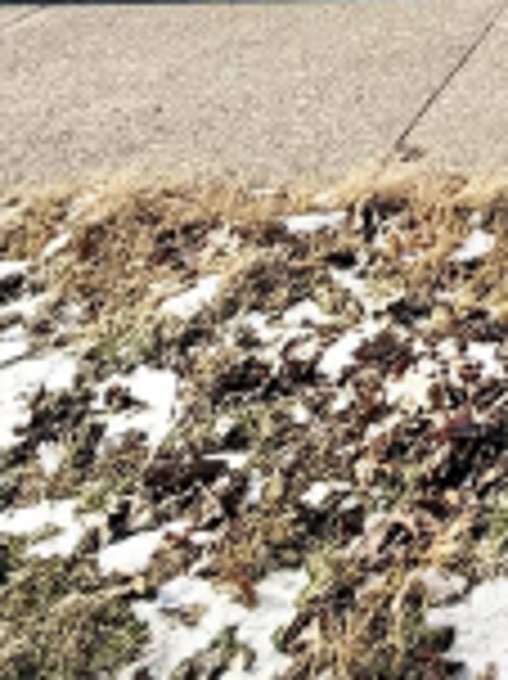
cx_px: 908
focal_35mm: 62
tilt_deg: -6.4
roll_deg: +0.8
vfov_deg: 26.1
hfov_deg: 18.5
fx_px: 1215
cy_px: -232
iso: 32
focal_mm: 2.22
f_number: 2.2
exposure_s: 1/770
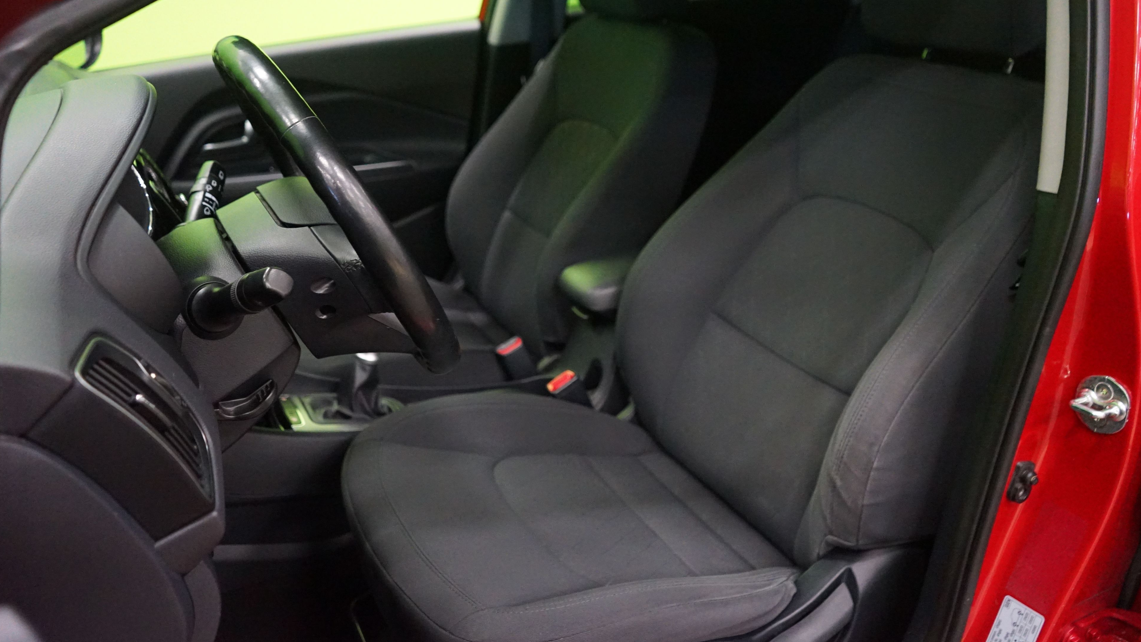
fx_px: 908
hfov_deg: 64.3
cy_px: 270
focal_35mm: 30
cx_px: 577
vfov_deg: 38.8
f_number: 3.5
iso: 6400
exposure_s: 1/40
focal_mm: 28
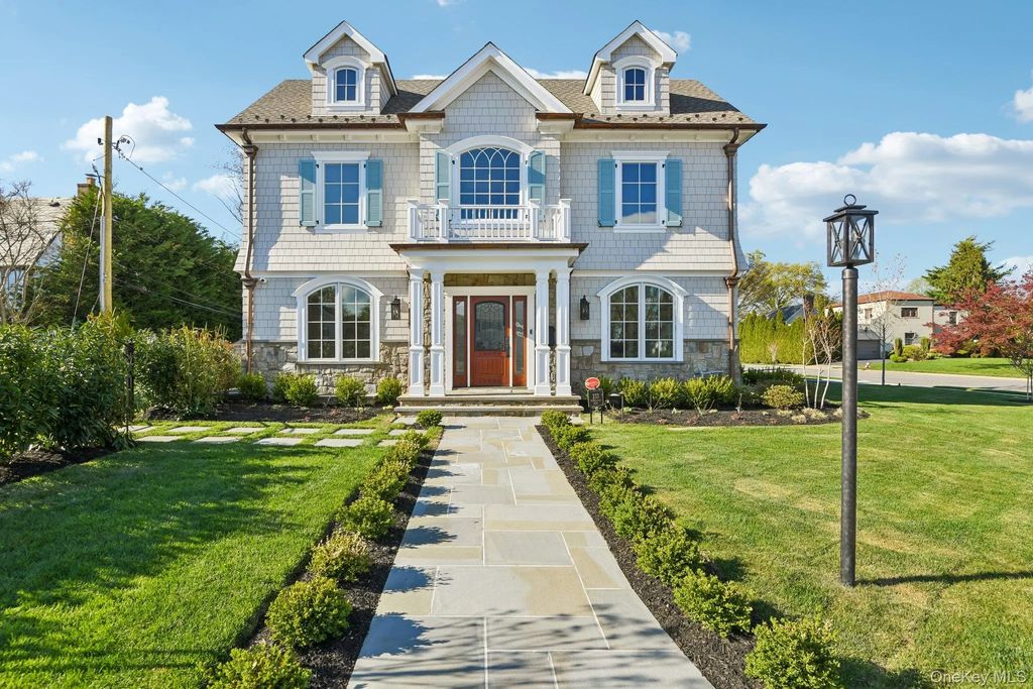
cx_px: 516
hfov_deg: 93.3
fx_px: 488
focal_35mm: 17
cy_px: 344
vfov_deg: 70.5
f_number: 9
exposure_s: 1/200
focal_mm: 17
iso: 160
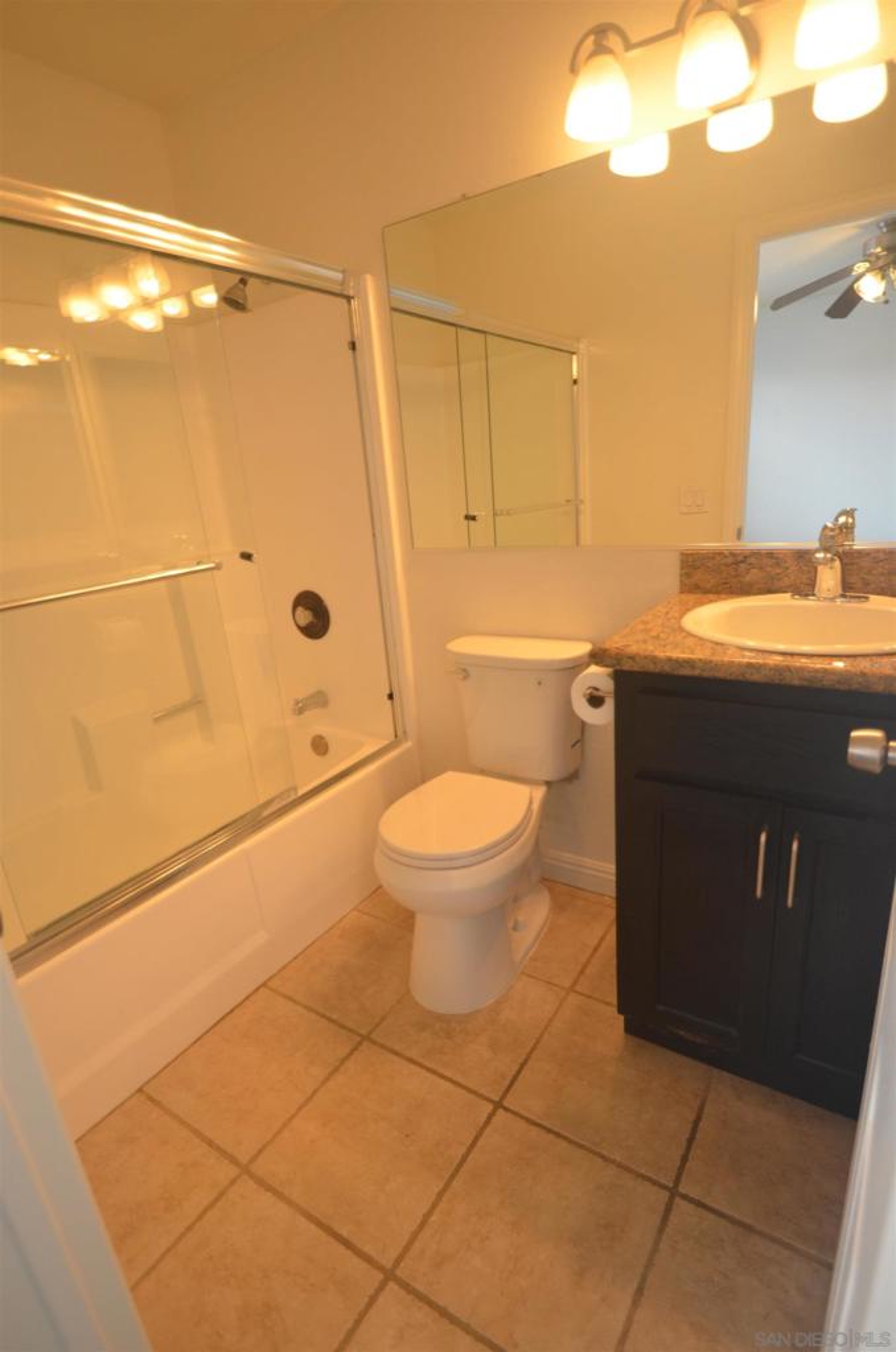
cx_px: 448
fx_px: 647
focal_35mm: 17
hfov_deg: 69.4
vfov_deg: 92.6
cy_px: 676
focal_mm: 11.5
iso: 450
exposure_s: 1/60
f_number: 4
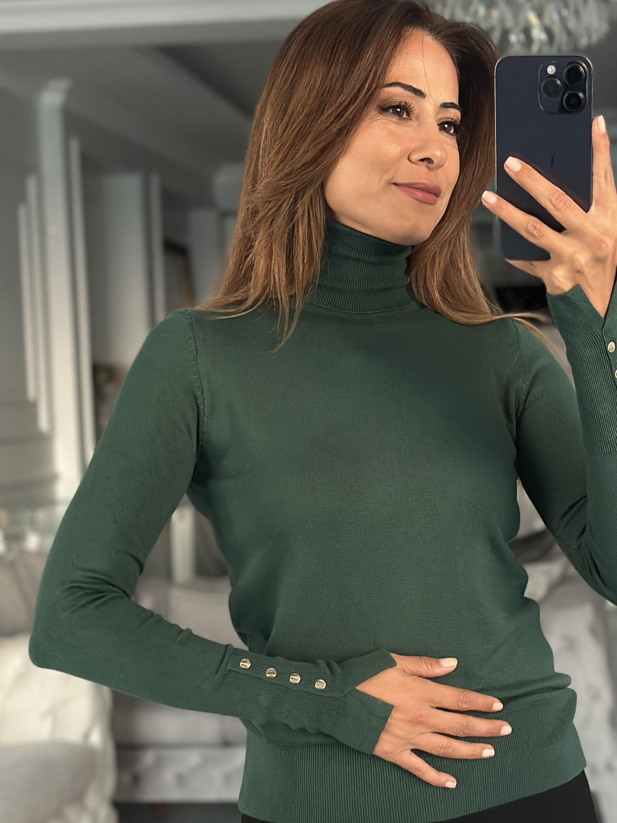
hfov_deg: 19.6
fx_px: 1782
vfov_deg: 25.9
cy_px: 517
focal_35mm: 75
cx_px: 402
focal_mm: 6.86
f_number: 1.78
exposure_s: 1/40
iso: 400
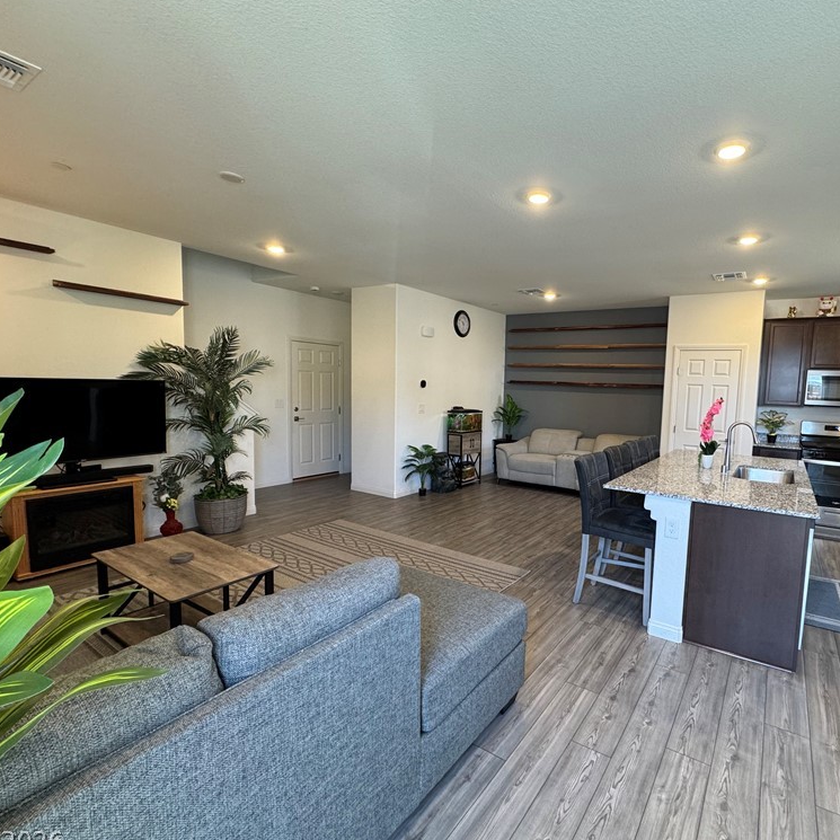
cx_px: 518
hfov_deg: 82.6
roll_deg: -2.1
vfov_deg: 84.0
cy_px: 426
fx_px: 467
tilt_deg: -5.5
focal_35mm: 17
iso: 200
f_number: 2.2
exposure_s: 1/60
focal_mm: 2.22
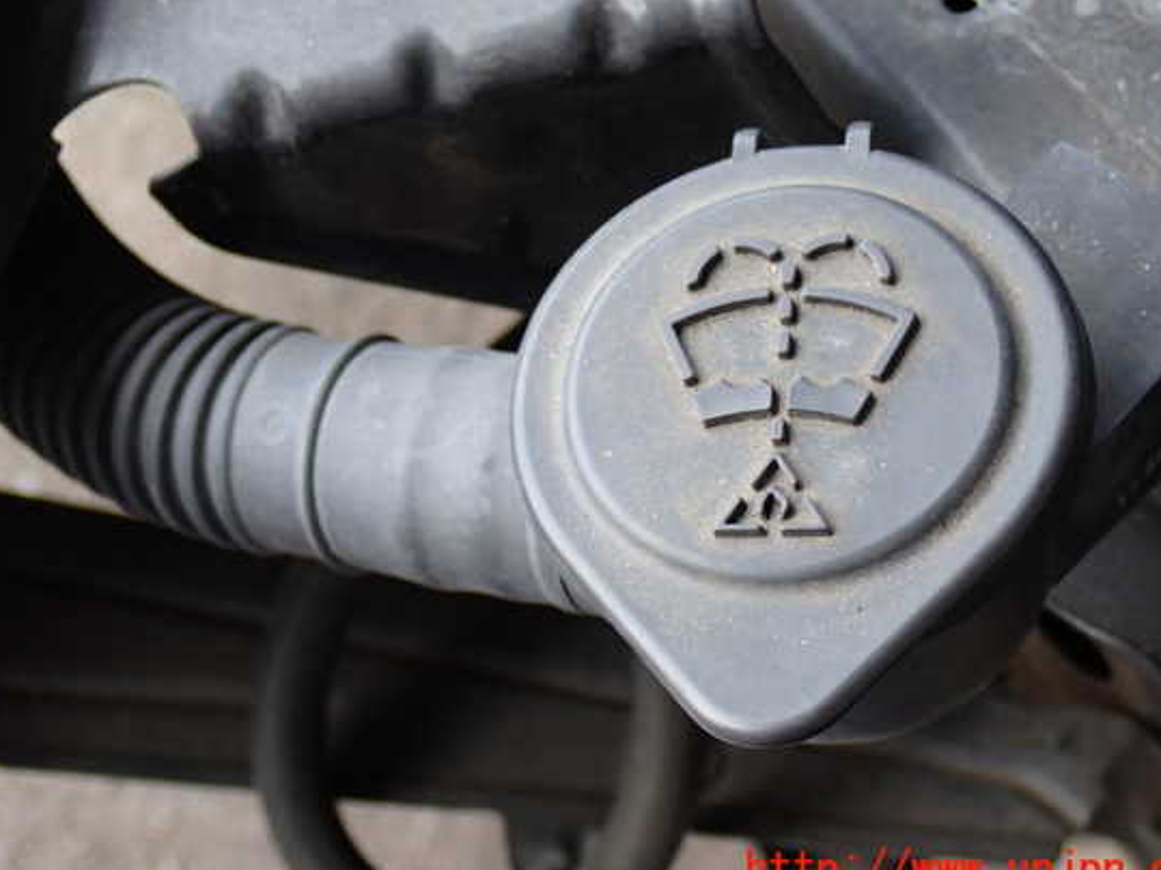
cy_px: 413
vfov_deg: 21.3
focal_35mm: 69
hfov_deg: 28.2
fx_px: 2314
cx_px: 586
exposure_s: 1/60
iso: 320
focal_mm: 11.09
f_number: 3.6
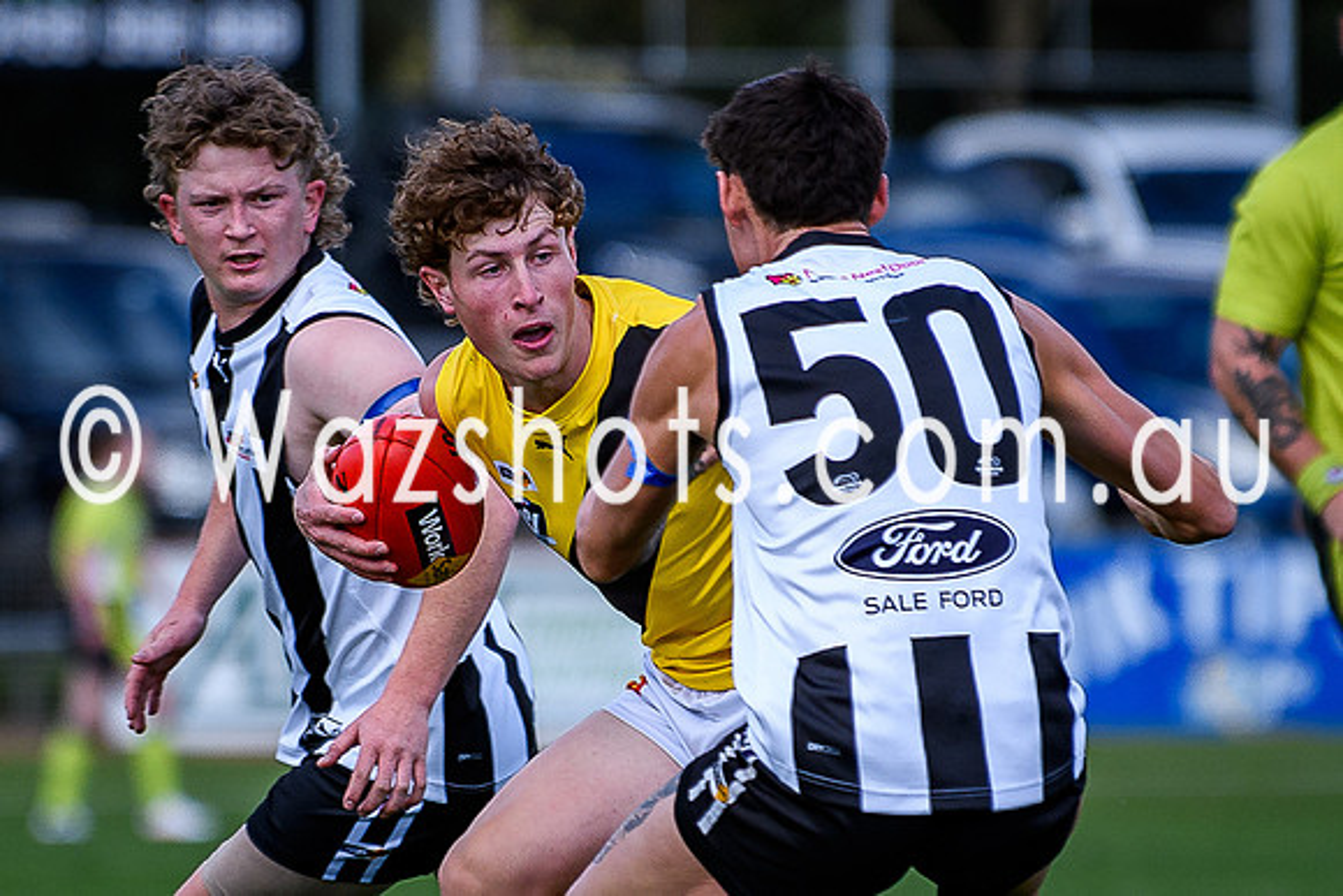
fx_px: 33705
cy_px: 689
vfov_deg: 1.5
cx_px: 571
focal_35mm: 903
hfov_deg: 2.3
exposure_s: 1/2000
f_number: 2.8
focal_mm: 200
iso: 200
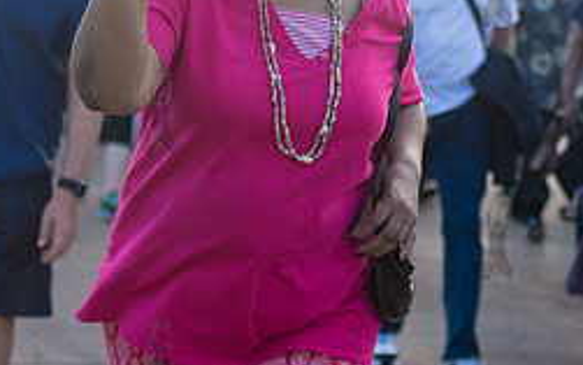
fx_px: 1669
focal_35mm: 105
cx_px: 343
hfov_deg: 19.8
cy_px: 58
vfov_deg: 12.4
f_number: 2.5
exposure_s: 1/1600
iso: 400
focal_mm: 35
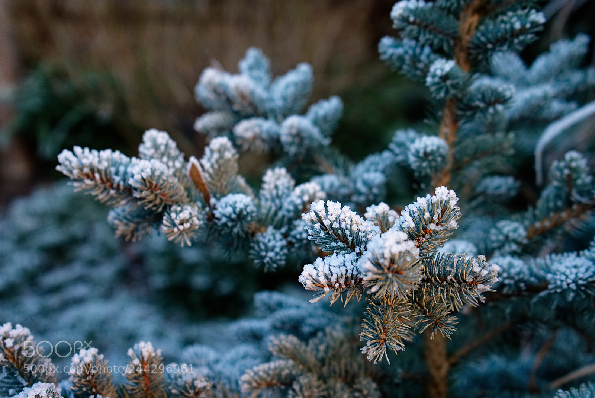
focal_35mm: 43
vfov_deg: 31.2
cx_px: 298
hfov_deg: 45.4
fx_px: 711
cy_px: 199
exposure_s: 1/60
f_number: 4.5
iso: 200
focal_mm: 43
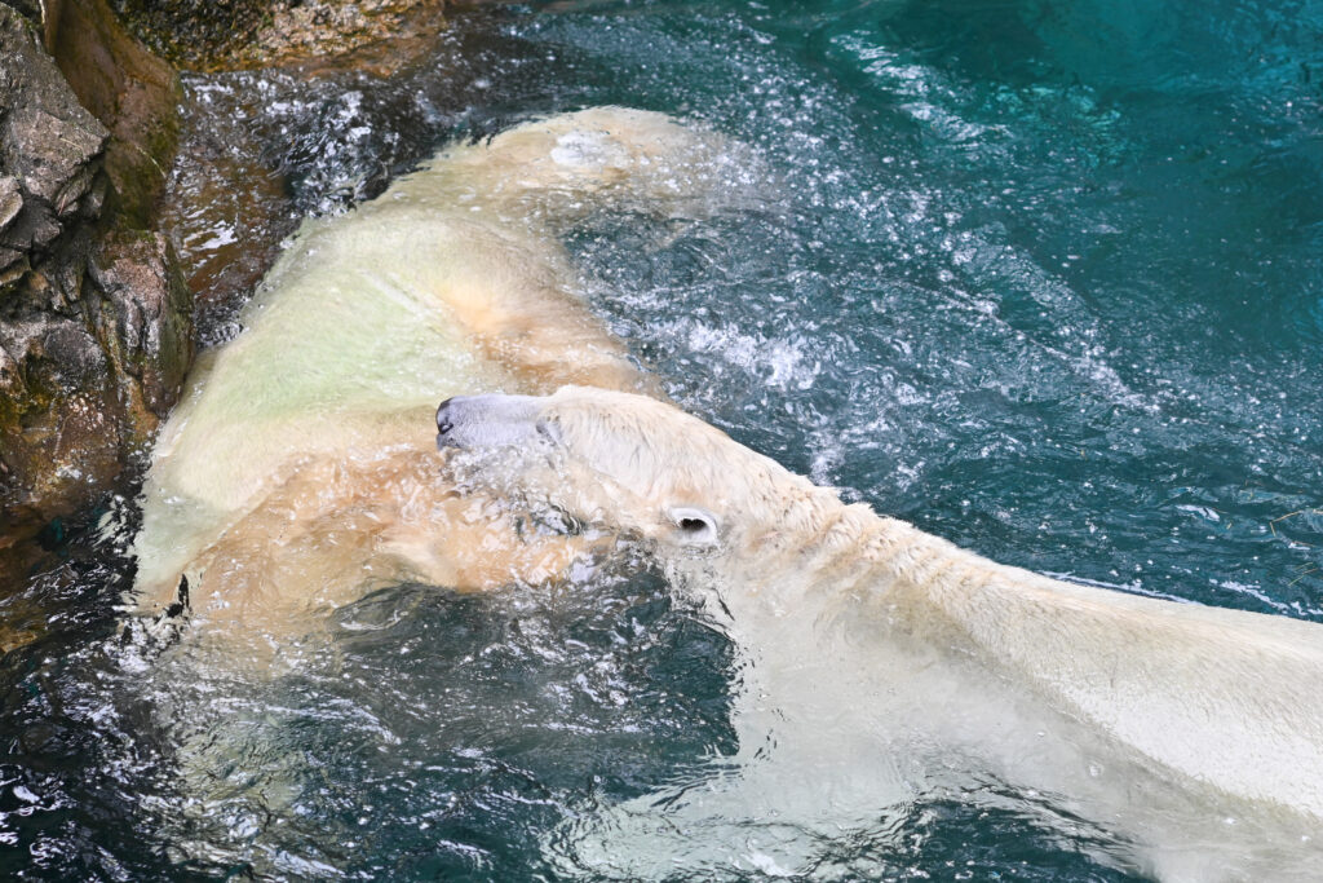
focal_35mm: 157
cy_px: 442
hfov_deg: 13.1
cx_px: 662
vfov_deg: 8.7
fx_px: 5770
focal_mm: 105
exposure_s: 1/160
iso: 100
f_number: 2.5
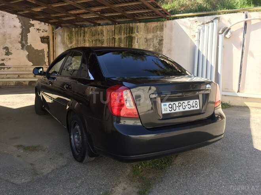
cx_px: 130
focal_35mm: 29
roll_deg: -0.4
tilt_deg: -6.9
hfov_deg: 61.7
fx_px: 219
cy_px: 98
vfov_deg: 48.2
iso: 32
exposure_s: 1/460
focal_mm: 4.15
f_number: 2.2
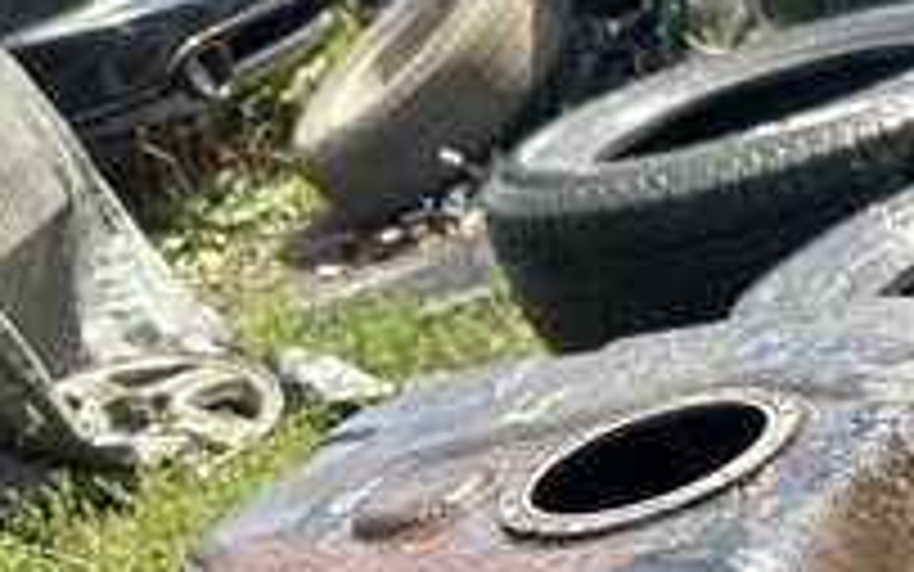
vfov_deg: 15.7
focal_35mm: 80
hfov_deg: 22.3
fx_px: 1993
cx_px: 1283
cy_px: 696
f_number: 1.78
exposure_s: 1/887
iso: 80
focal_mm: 6.86
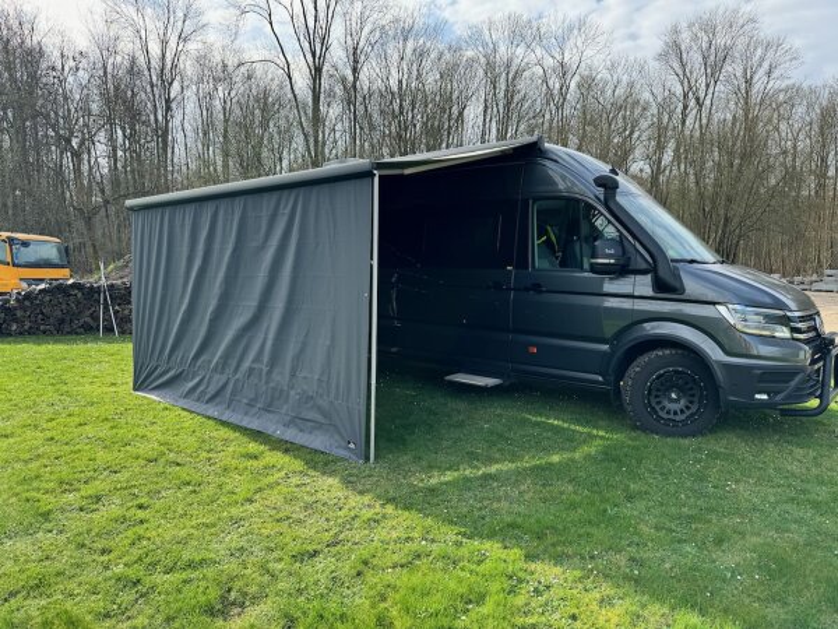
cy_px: 314
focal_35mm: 24
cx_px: 419
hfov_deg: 71.6
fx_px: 581
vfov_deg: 56.8
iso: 80
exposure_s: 1/1026
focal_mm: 6.86
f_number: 1.78
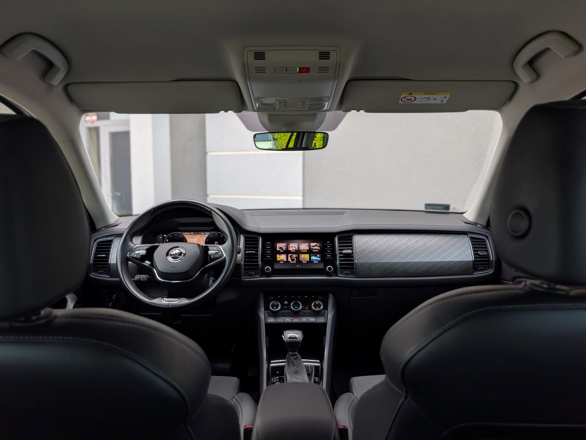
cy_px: 220
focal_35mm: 24
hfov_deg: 71.6
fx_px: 406
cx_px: 293
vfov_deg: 56.8
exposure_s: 1/127
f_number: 1.7
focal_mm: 4.53
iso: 30
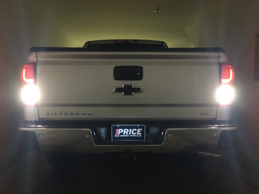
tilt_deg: -2.6
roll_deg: +0.2
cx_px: 130
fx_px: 217
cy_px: 97
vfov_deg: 48.2
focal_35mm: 29
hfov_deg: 61.7
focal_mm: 4.15
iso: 80
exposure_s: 1/4
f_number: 2.2
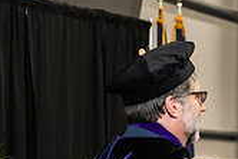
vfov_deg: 6.0
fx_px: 1528
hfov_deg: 8.8
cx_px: 277
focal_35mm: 231
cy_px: 122
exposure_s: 1/200
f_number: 5
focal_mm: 66
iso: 2500
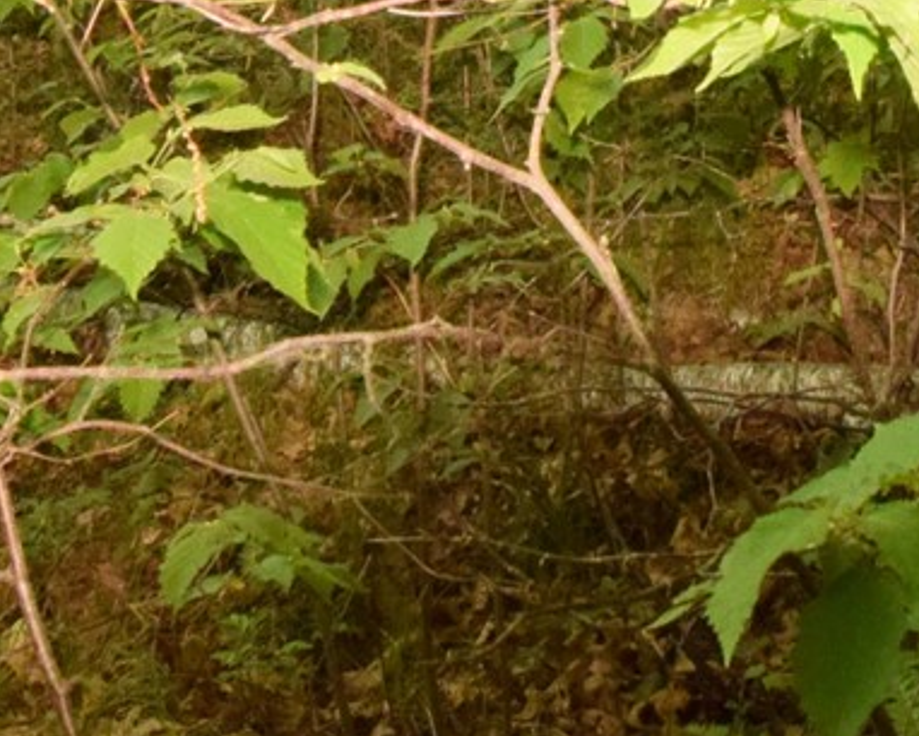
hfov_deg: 23.4
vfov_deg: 15.6
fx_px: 2177
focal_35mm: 80
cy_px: -695
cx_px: 760
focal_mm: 10
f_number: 14
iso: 320
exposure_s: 1/60
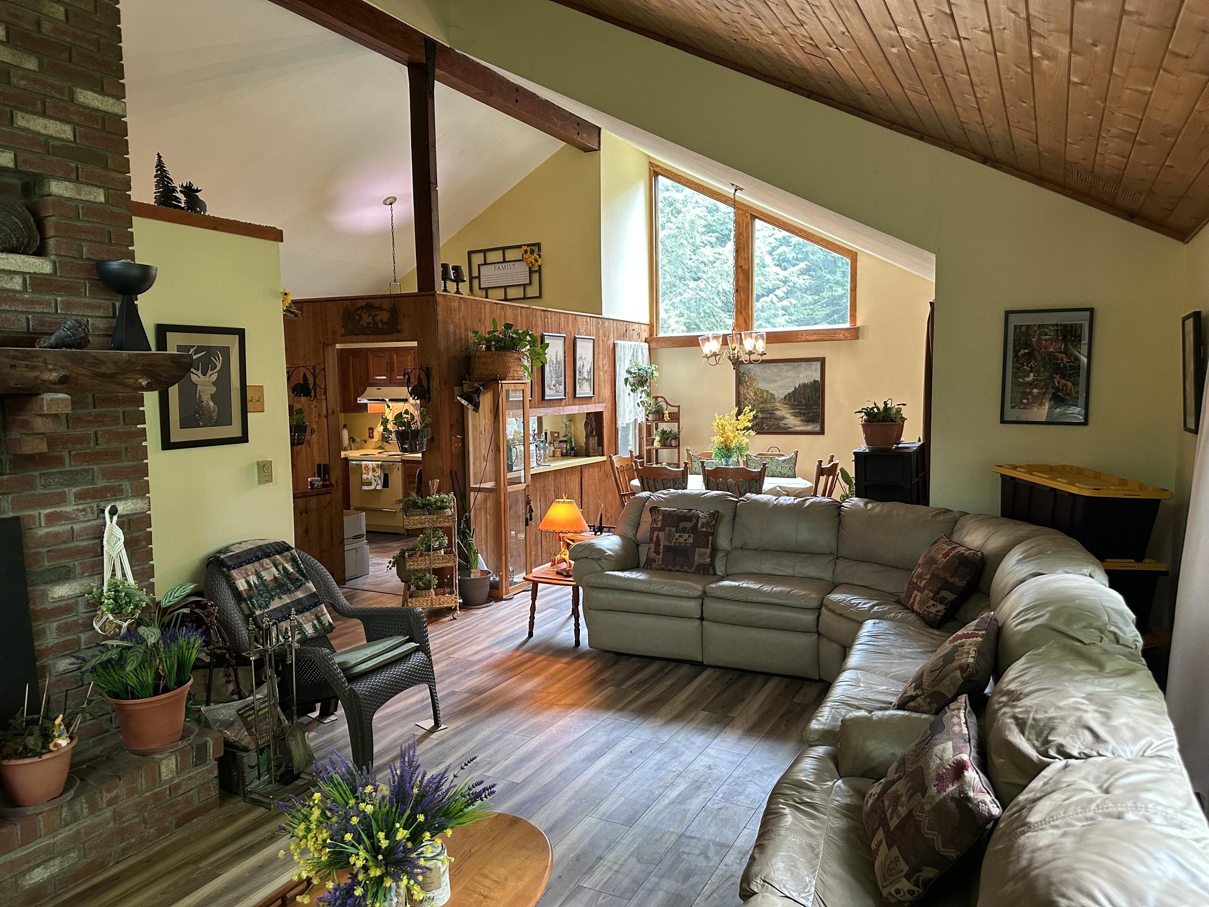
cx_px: 604
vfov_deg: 56.8
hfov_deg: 71.6
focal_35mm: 24
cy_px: 454
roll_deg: +1.1
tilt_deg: -5.5
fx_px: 838
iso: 320
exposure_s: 1/60
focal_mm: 6.86
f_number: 1.78
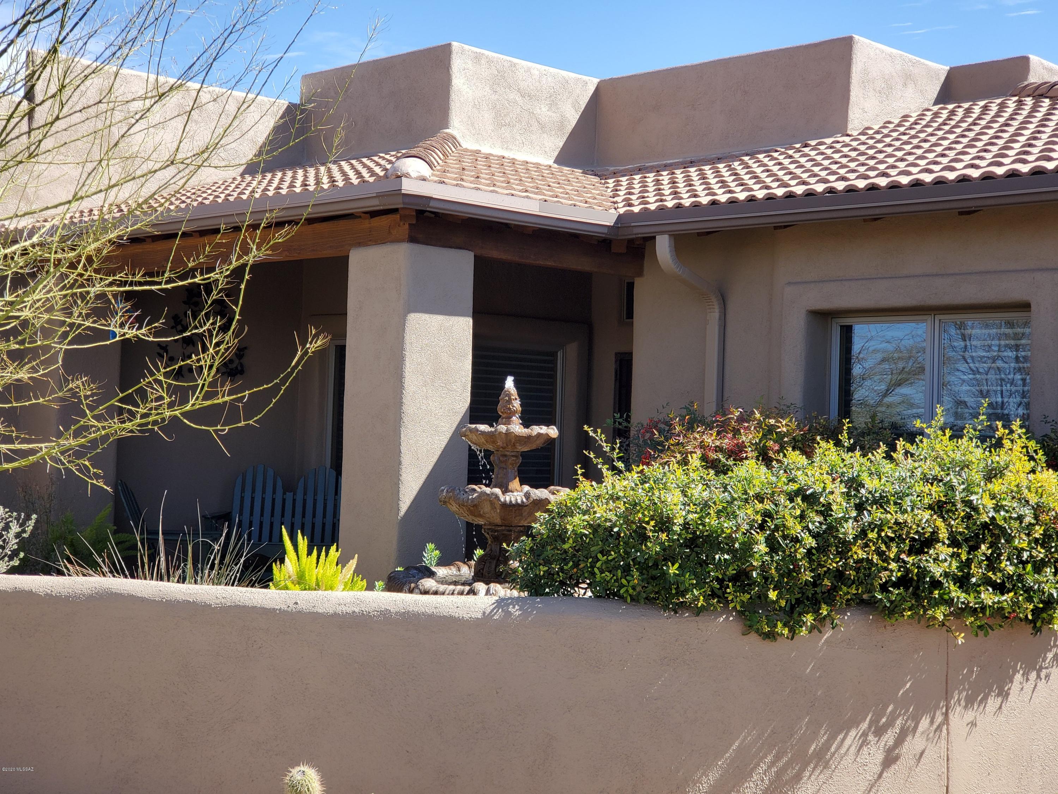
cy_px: 397
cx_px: 529
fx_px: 1589
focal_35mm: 52
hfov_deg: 36.8
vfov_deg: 28.0
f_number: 2.4
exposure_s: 1/385
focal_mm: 6
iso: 50
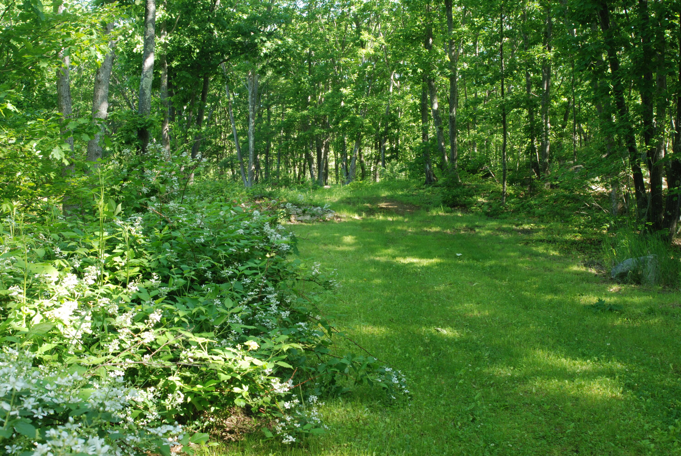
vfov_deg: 32.0
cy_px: 228
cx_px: 340
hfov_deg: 46.3
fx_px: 795
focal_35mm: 42
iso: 100
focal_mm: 28
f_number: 10
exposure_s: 1/5
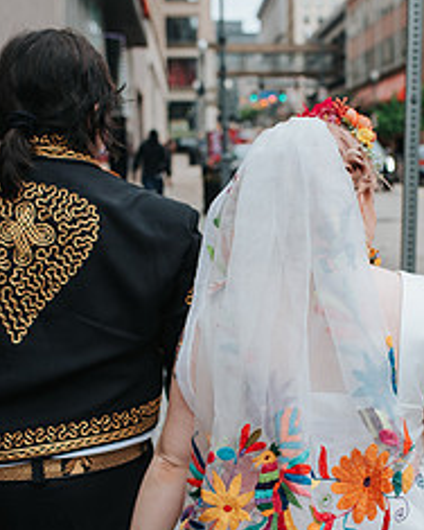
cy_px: 329
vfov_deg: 29.9
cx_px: 302
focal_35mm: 63
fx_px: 988
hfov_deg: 24.0
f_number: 3.5
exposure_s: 1/1250
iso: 250
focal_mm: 35
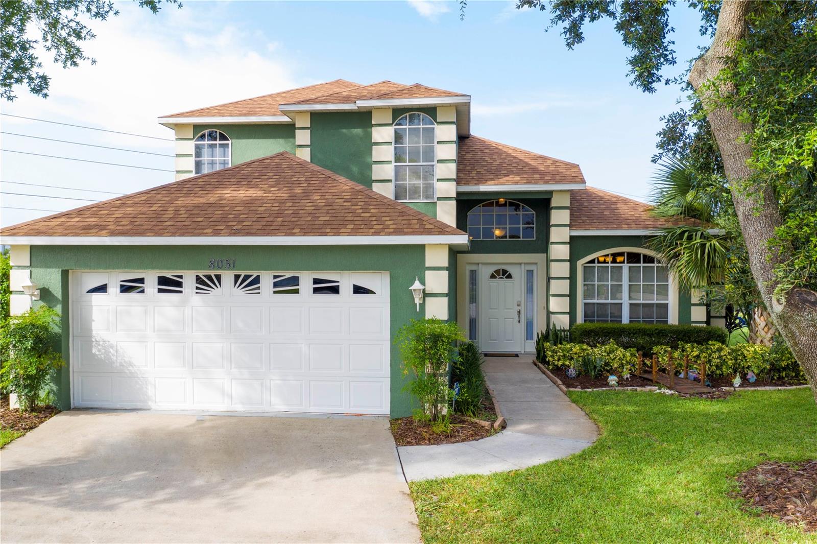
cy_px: 272
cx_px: 408
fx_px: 635
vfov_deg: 46.4
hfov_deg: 65.5
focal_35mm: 28
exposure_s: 1/160
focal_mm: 10.26
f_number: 4.5
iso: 100
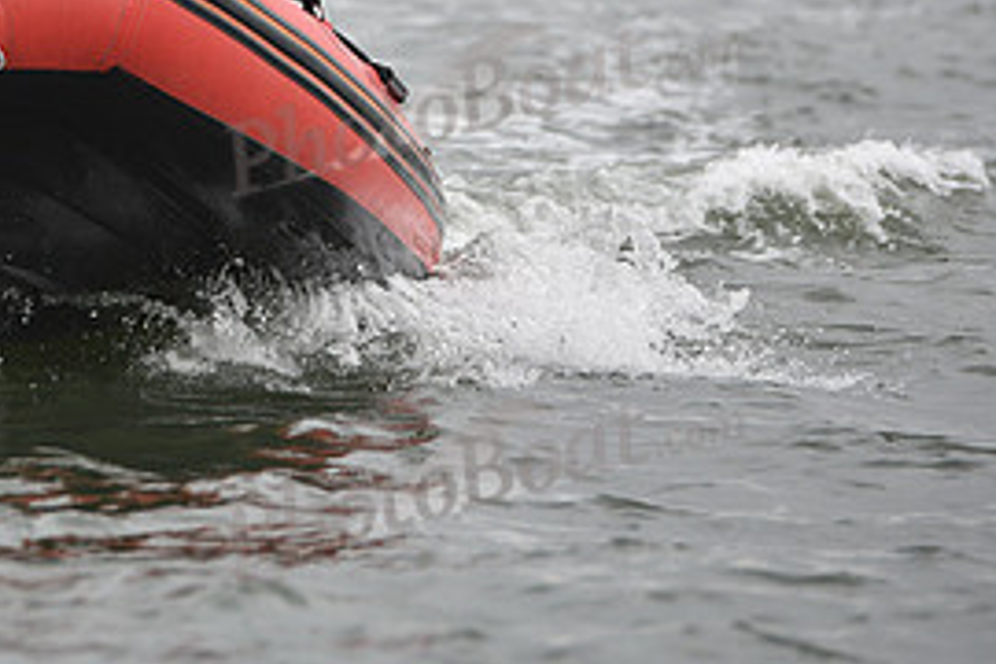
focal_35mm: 408
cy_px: -39
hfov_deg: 5.0
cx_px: 37
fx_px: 11287
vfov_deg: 3.4
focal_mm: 190
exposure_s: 1/1250
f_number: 4.5
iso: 320
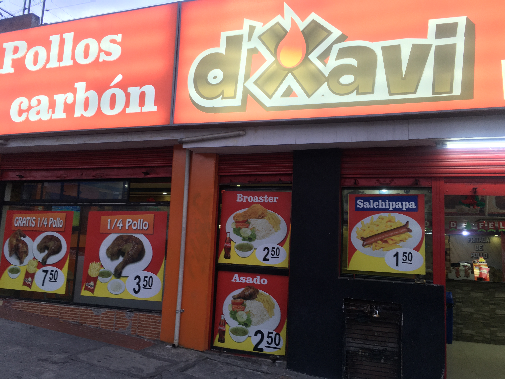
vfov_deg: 48.2
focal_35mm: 29
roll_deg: -1.9
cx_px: 252
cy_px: 190
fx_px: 423
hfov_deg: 61.7
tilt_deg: +8.2
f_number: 2.2
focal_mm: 4.15
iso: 32
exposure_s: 1/40
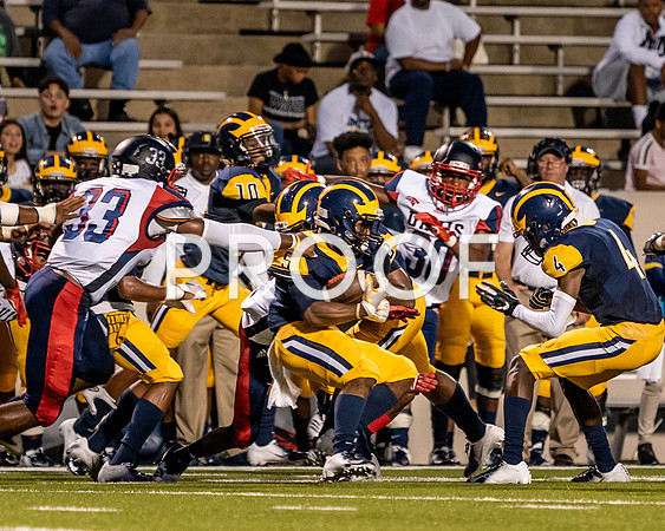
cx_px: 356
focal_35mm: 554
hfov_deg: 3.5
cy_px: 270
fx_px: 10892
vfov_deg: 2.8
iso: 6400
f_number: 5.6
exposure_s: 1/500
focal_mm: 312
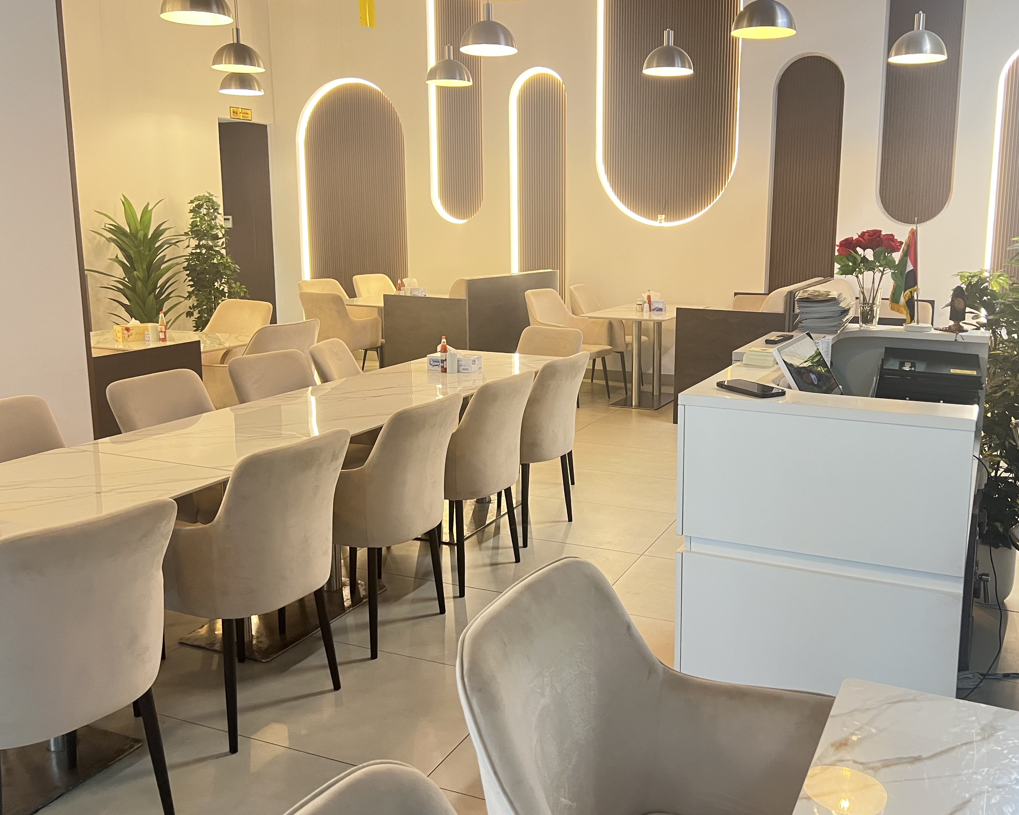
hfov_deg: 56.8
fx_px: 935
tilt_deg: -10.0
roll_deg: +0.1
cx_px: 601
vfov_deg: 47.0
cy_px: 362
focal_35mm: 31
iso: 250
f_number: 1.5
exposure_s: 1/50
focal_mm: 5.7
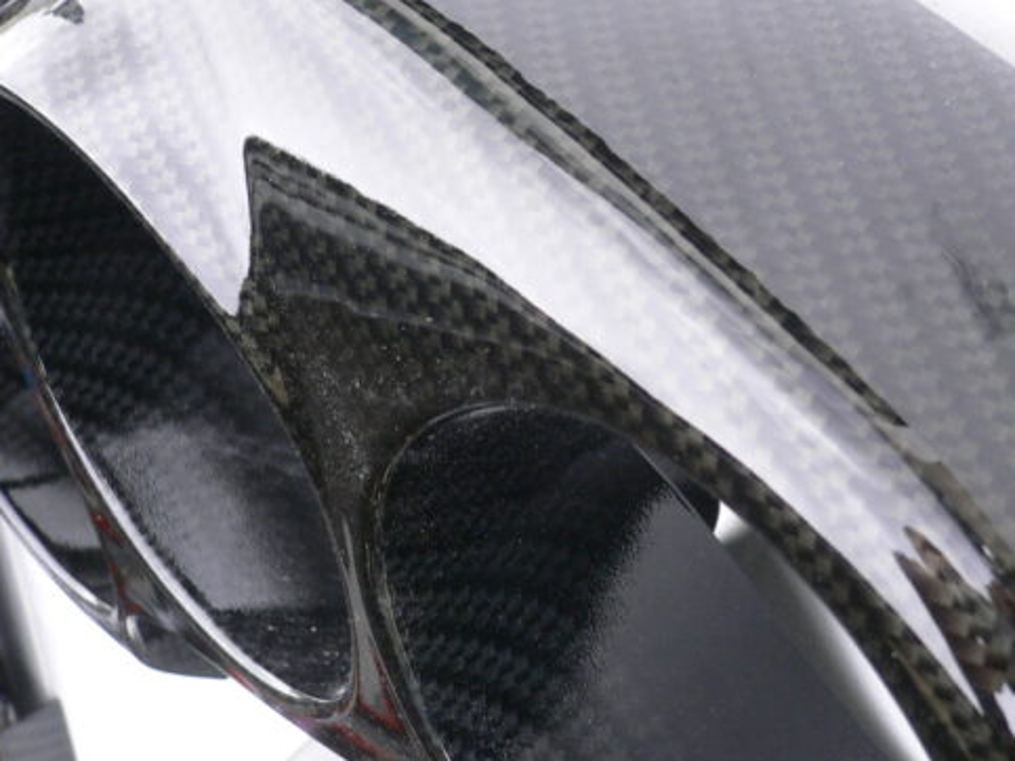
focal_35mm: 58
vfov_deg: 25.2
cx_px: 656
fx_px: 1700
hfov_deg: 33.0
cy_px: 355
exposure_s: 1/60
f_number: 2.8
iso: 100
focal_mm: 5.8
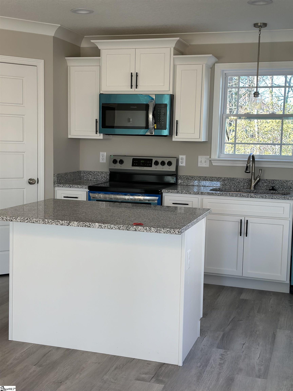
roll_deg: -2.1
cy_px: 196
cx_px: 146
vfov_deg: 39.7
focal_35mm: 48
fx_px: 542
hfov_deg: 30.3
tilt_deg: -6.3
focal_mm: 6.86
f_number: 1.78
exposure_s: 1/141
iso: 100
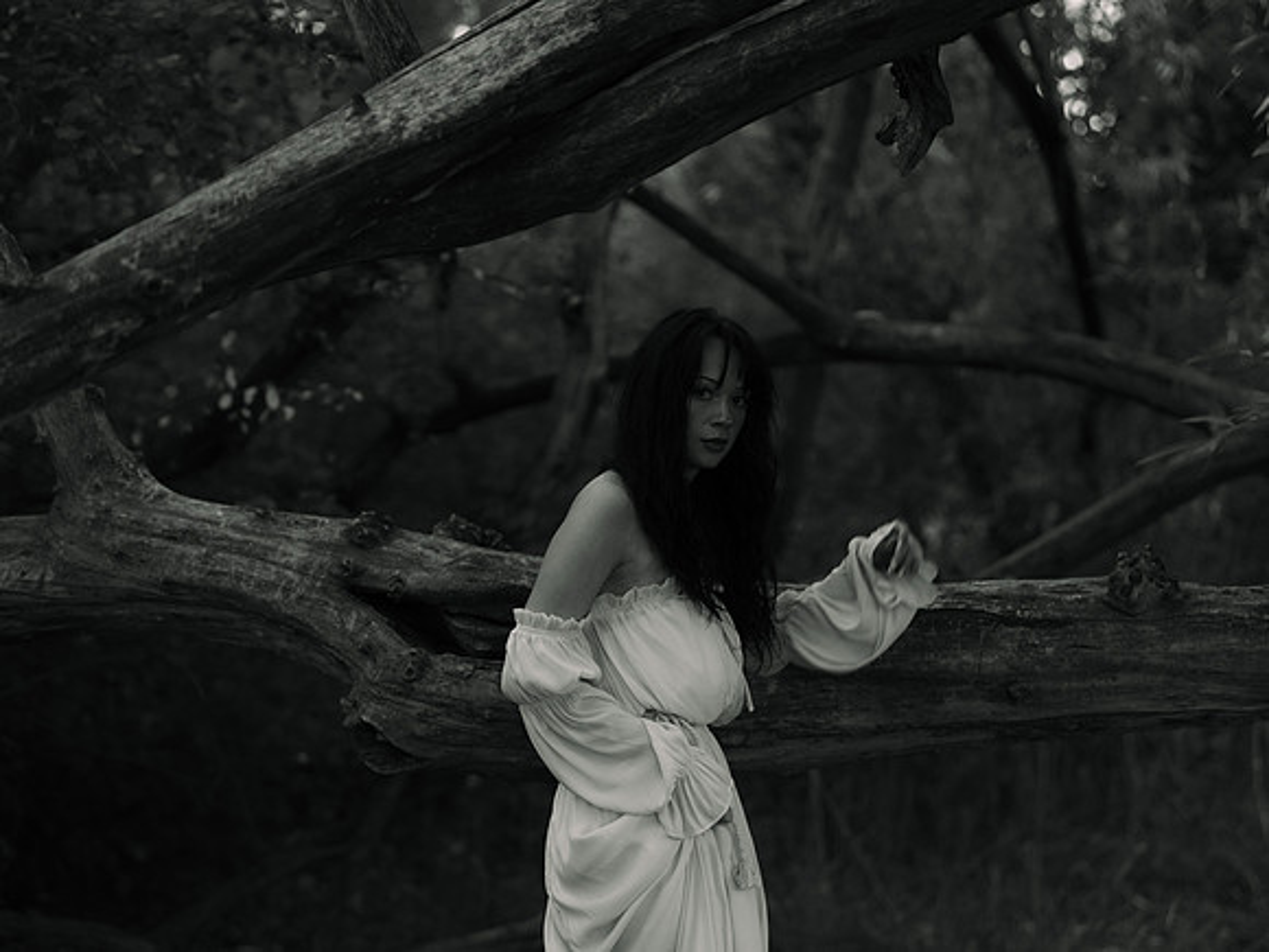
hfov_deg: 19.1
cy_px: 476
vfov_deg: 14.4
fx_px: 3769
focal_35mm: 103
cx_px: 634
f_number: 2.8
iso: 640
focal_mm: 95
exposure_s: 1/160
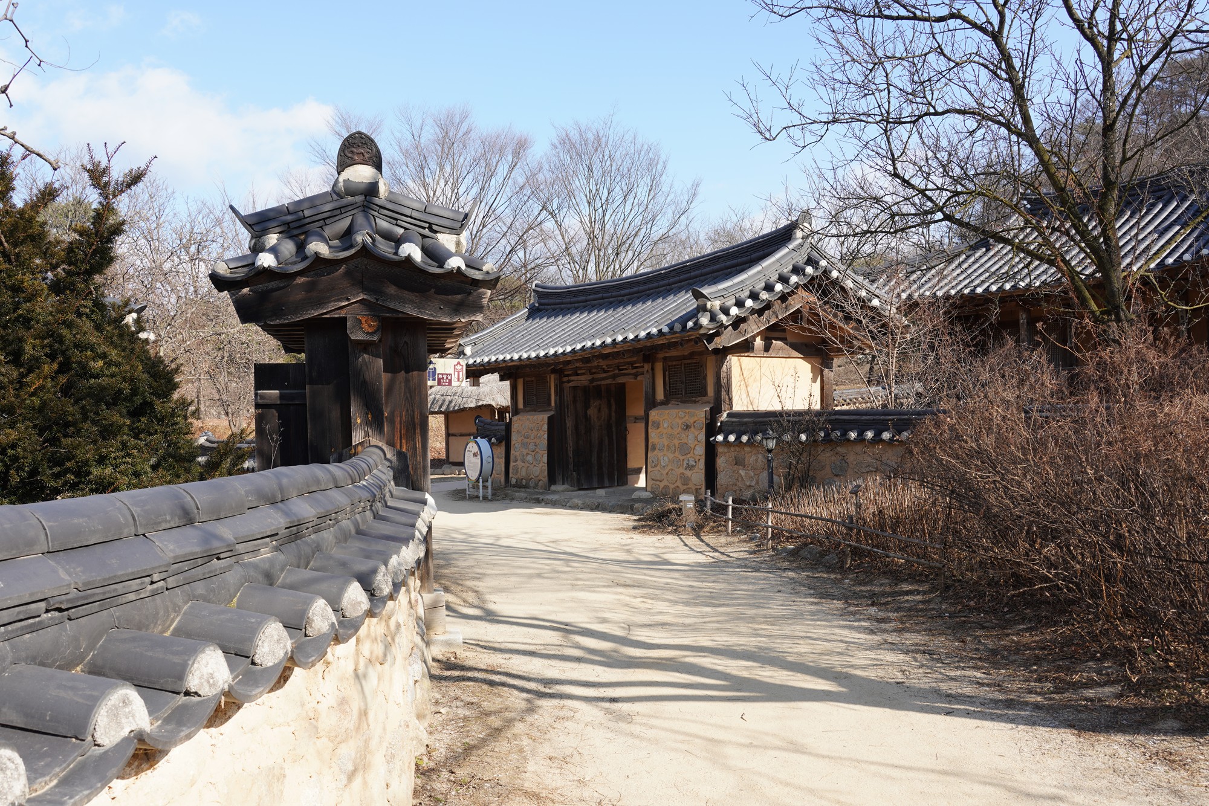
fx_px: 940
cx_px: 604
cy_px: 403
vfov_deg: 46.4
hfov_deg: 65.5
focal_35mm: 28
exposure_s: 1/100
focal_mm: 28
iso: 100
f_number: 9
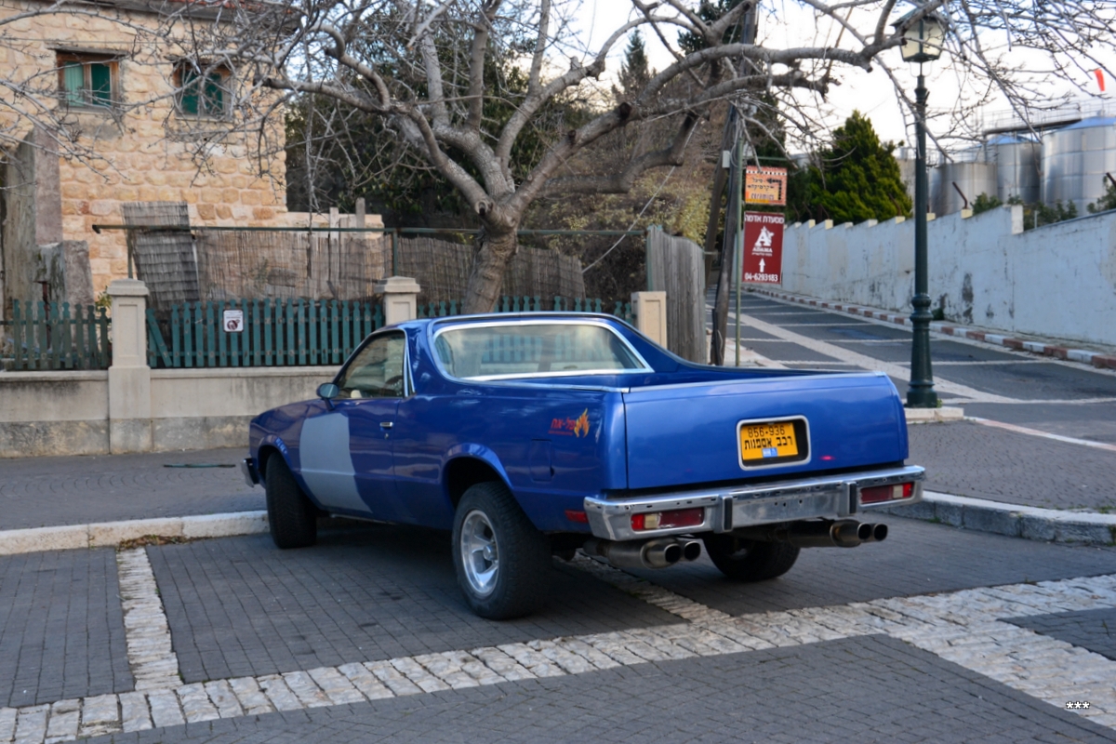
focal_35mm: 42
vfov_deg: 31.9
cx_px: 558
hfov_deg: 46.4
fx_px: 1302
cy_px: 372
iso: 400
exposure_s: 1/100
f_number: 9
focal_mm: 28
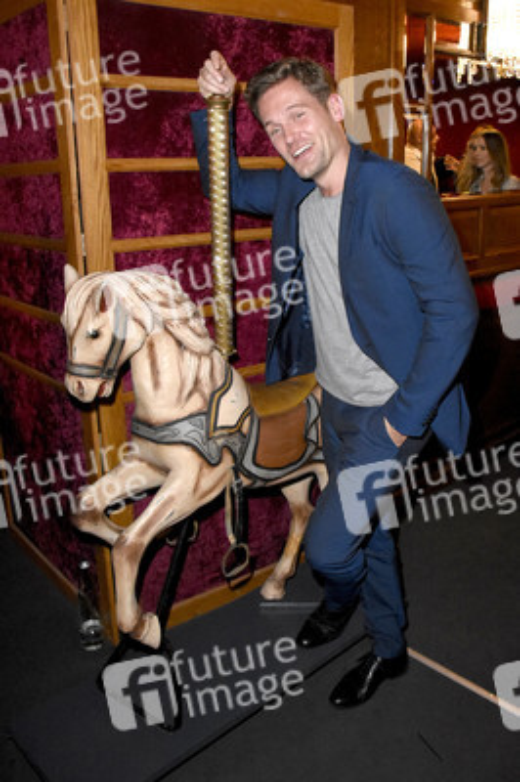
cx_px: 260
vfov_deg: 62.0
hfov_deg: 43.5
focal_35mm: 30
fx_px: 651
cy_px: 391
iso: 5000
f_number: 6.3
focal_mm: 20
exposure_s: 1/60
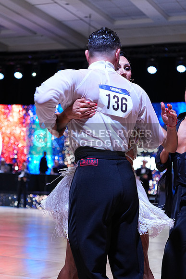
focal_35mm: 70
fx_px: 542
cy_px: 140
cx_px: 93
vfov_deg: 28.8
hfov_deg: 19.5
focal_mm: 70
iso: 1600
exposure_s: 1/500
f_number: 4
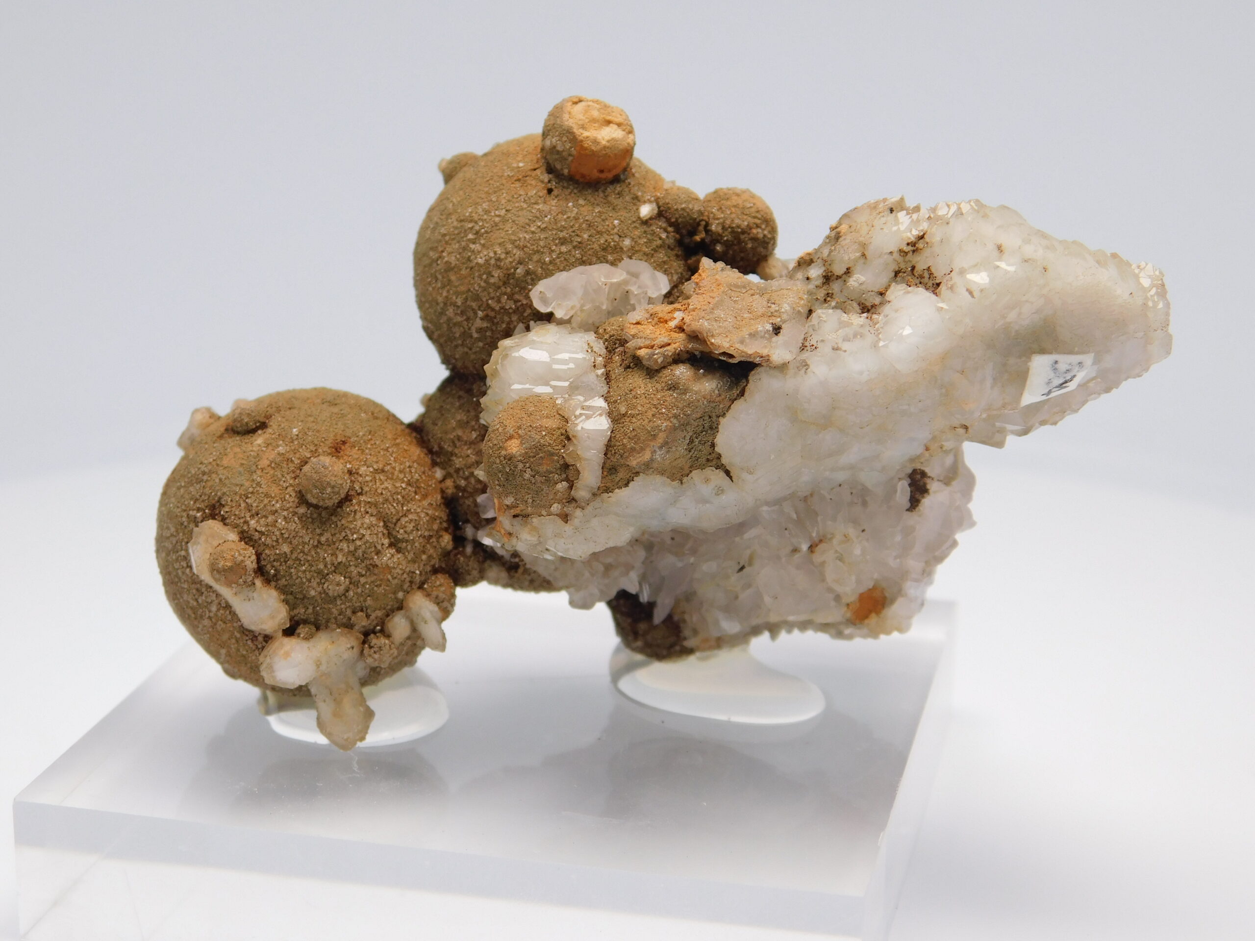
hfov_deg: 27.4
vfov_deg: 20.7
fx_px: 2574
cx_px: 628
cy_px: 470
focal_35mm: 71
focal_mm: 12.6
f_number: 4.3
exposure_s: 1/160
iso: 125
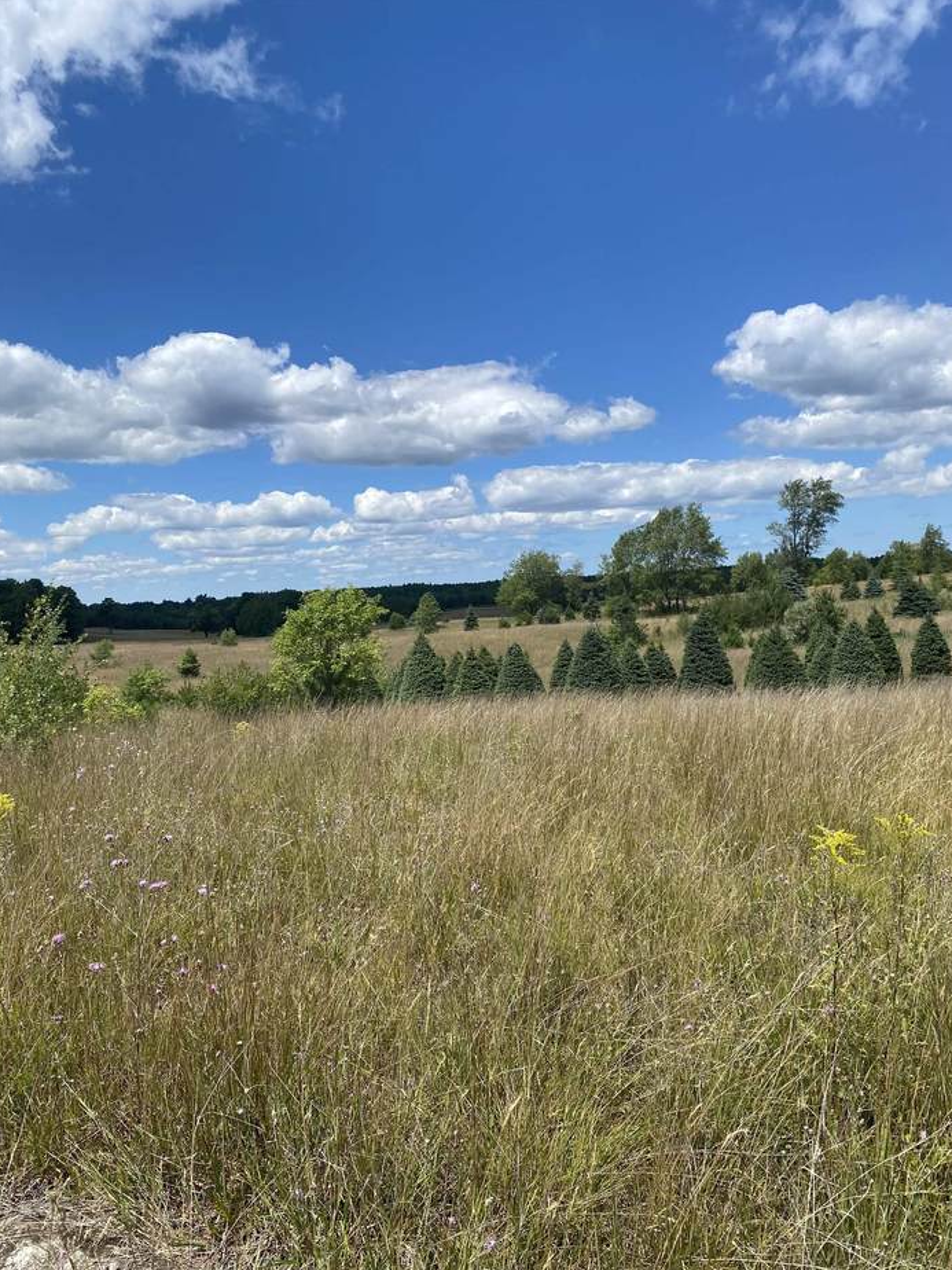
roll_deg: +4.7
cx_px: 490
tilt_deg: -0.5
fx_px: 990
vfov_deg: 65.3
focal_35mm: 27
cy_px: 656
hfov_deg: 51.3
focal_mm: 4.25
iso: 32
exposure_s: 1/3731
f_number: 1.8
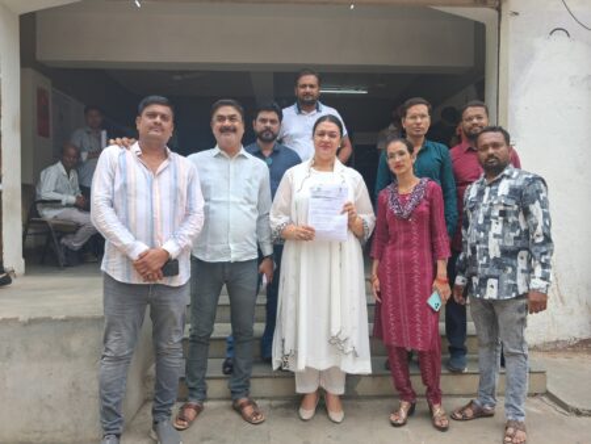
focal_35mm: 27
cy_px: 222
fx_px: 461
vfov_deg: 51.4
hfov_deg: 65.3
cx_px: 296
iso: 25
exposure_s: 1/190
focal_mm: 4
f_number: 1.8
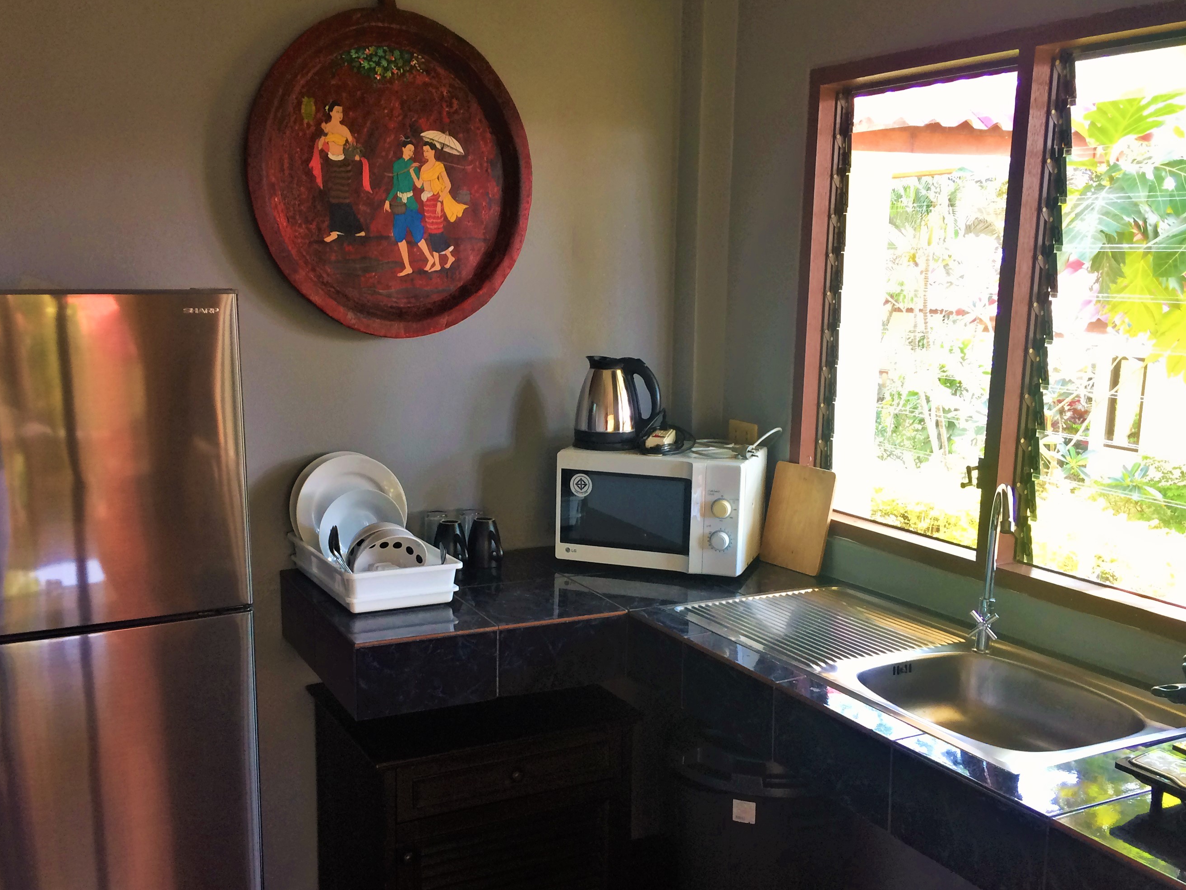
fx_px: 1233
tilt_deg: -10.6
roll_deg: +0.7
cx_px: 563
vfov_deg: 39.6
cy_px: 498
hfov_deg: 51.3
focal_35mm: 36
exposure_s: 1/33
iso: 40
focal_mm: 4.15
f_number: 2.2
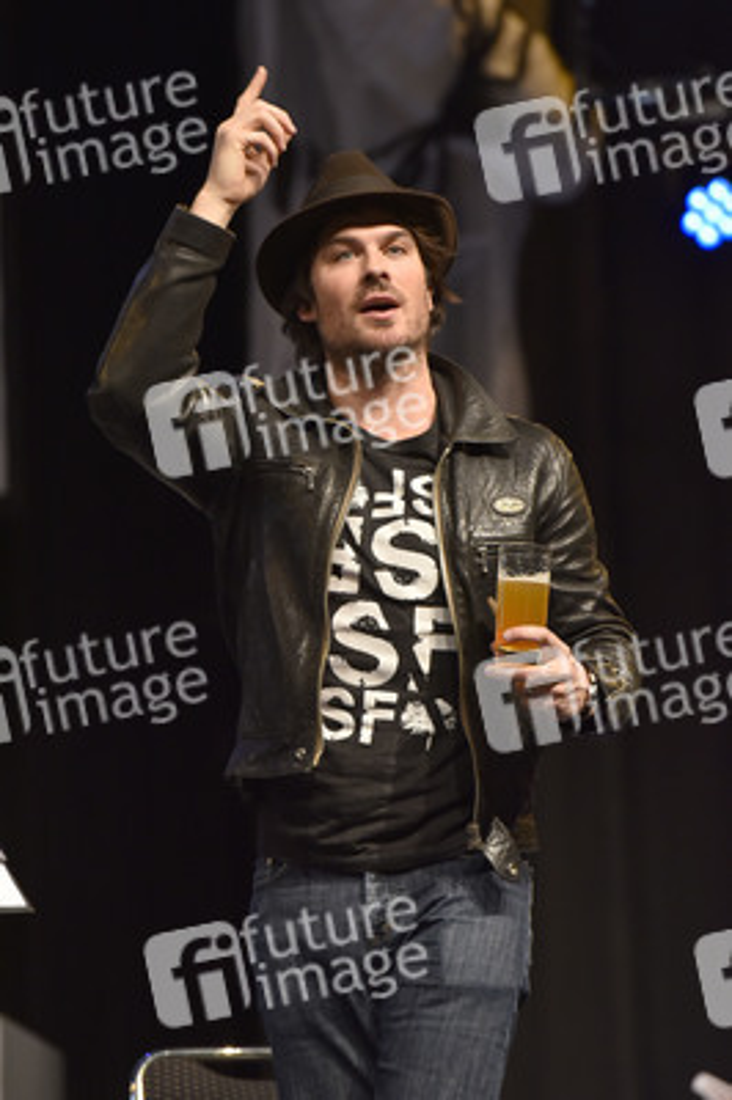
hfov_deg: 6.9
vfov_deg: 10.3
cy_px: 550
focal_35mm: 200
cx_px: 366
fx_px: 6110
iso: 2000
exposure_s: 1/160
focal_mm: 200
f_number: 5
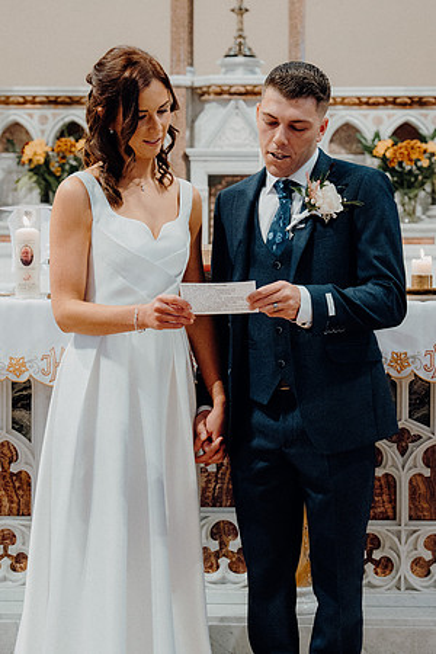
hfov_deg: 17.3
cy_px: 327
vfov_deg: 25.7
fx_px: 1435
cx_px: 218
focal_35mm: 79
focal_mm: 53
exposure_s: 1/160
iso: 3200
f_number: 3.5
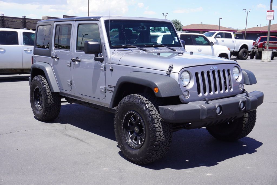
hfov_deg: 44.9
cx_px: 138
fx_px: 335
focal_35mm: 44
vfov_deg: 30.9
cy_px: 92
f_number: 9
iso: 100
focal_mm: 29
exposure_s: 1/125
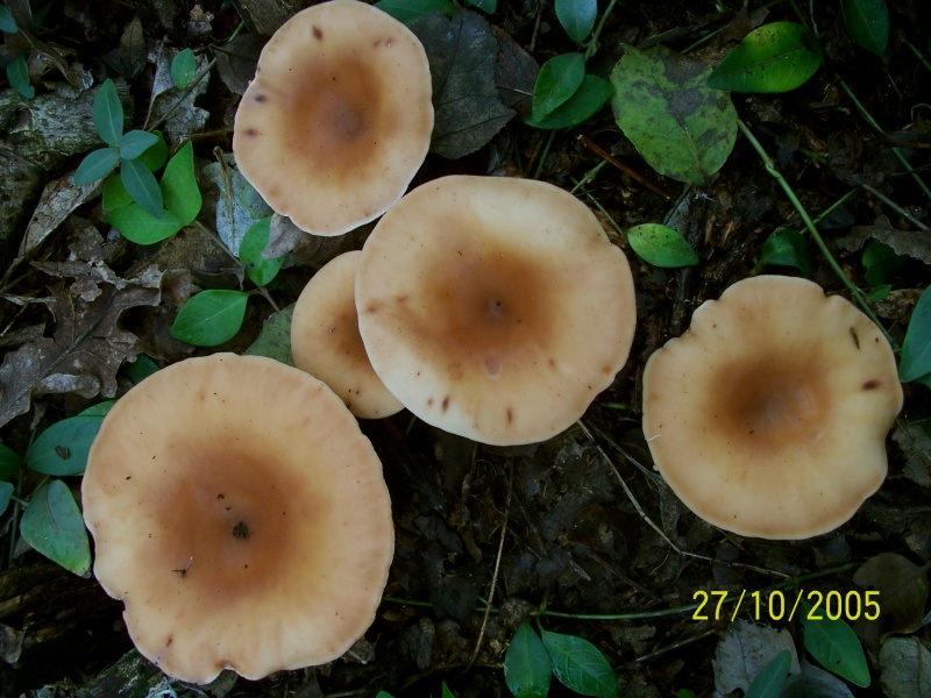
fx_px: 941
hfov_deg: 52.6
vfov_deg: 40.7
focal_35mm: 35
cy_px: 349
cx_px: 466
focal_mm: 6
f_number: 2.8
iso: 80
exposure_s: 1/125
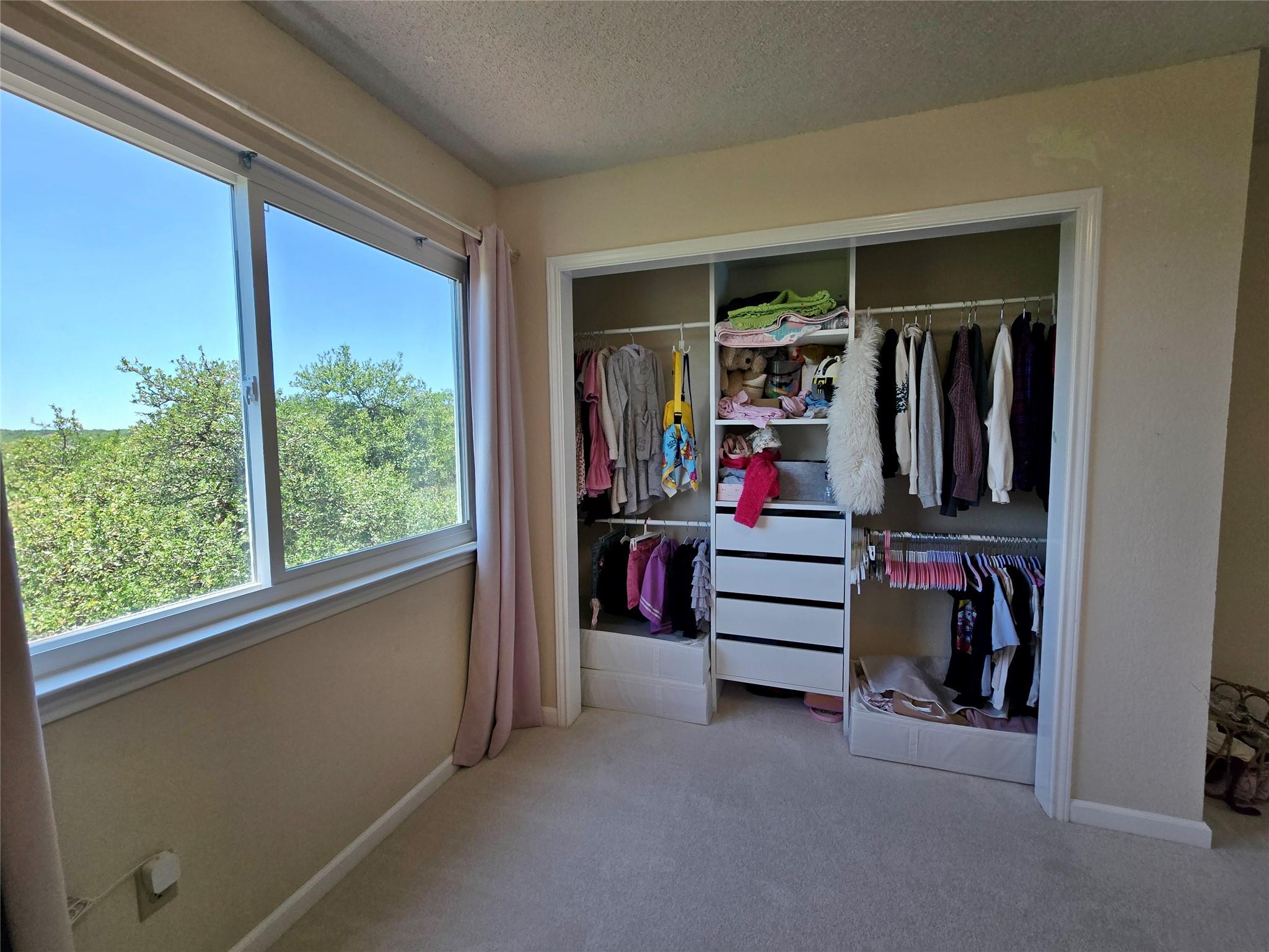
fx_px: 477
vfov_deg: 89.9
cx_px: 634
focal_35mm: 13
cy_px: 476
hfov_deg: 106.2
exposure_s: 1/256
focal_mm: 2.2
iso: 50
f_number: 2.2
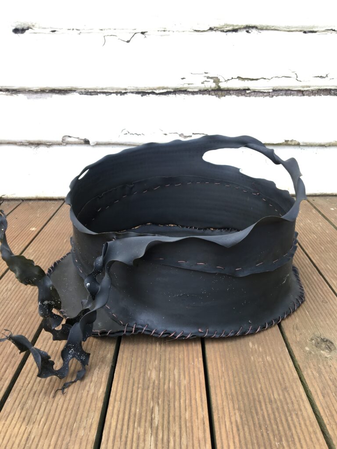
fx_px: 376
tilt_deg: -20.8
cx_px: 168
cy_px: 224
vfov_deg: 61.7
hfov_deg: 48.2
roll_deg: +0.8
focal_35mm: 29
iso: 32
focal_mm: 4.15
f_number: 2.2
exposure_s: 1/50
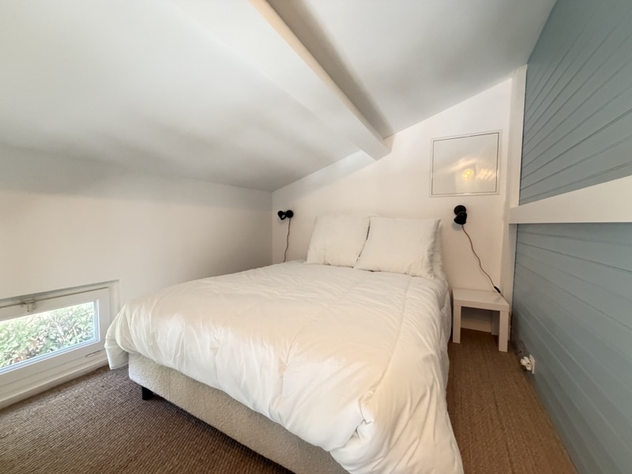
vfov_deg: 85.7
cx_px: 316
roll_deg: -0.3
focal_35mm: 14
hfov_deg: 102.1
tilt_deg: -3.5
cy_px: 237
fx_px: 256
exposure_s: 1/50
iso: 640
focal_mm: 2.22
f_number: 2.2
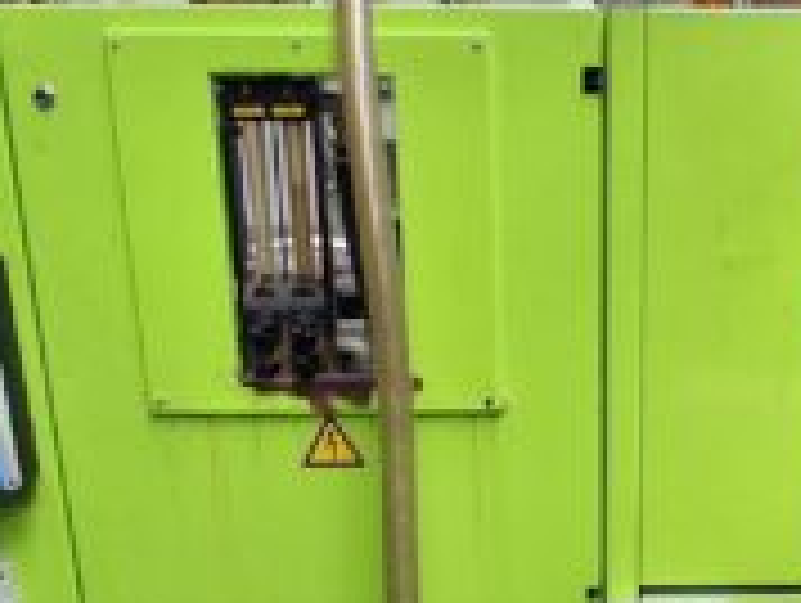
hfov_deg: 40.6
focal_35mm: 43
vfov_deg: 33.5
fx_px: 996
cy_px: 382
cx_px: 716
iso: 100
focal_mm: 1.4
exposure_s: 1/100
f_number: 2.2
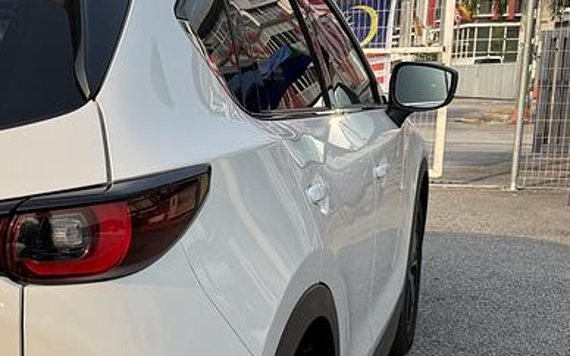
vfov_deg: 20.2
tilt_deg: -12.2
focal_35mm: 63
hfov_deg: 30.5
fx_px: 978
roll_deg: +1.1
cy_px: 315
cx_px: 19
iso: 125
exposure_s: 1/3279
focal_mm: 6.76
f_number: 1.78
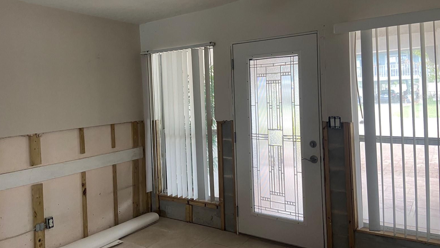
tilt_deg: -1.4
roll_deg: +2.2
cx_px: 217
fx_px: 338
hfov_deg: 66.1
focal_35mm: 29
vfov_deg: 40.0
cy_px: 96
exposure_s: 1/61
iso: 125
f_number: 1.8
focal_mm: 4.25
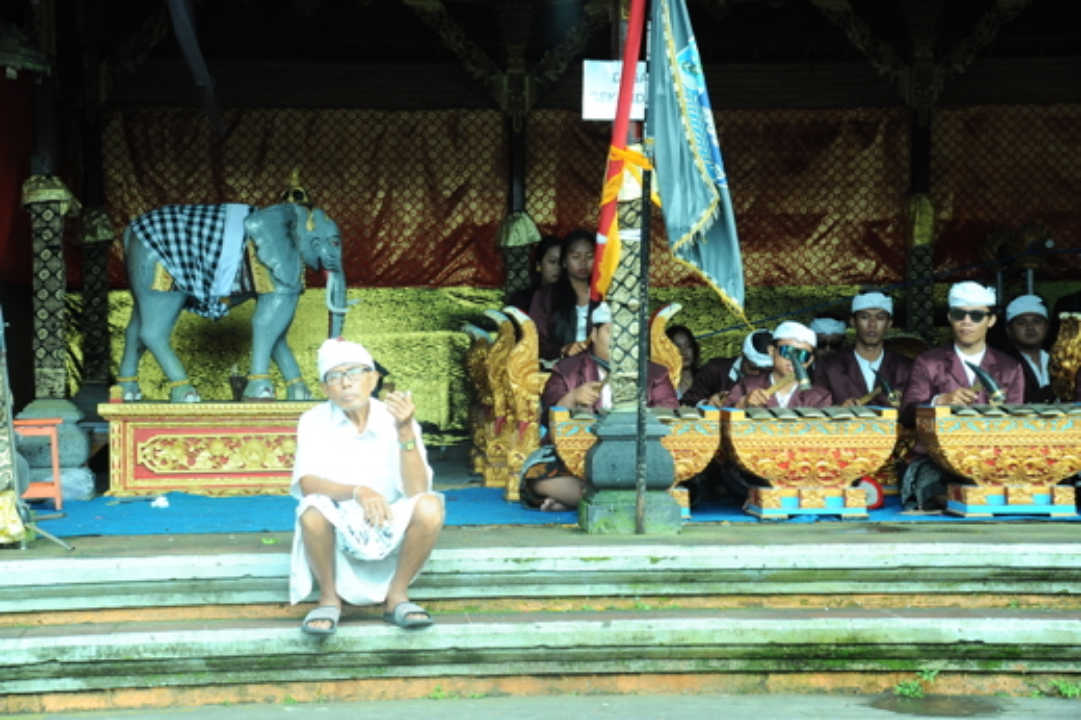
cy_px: 360
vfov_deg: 17.5
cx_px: 540
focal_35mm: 78
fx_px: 2341
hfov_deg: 26.0
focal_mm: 78
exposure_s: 1/125
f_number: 8
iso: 1800
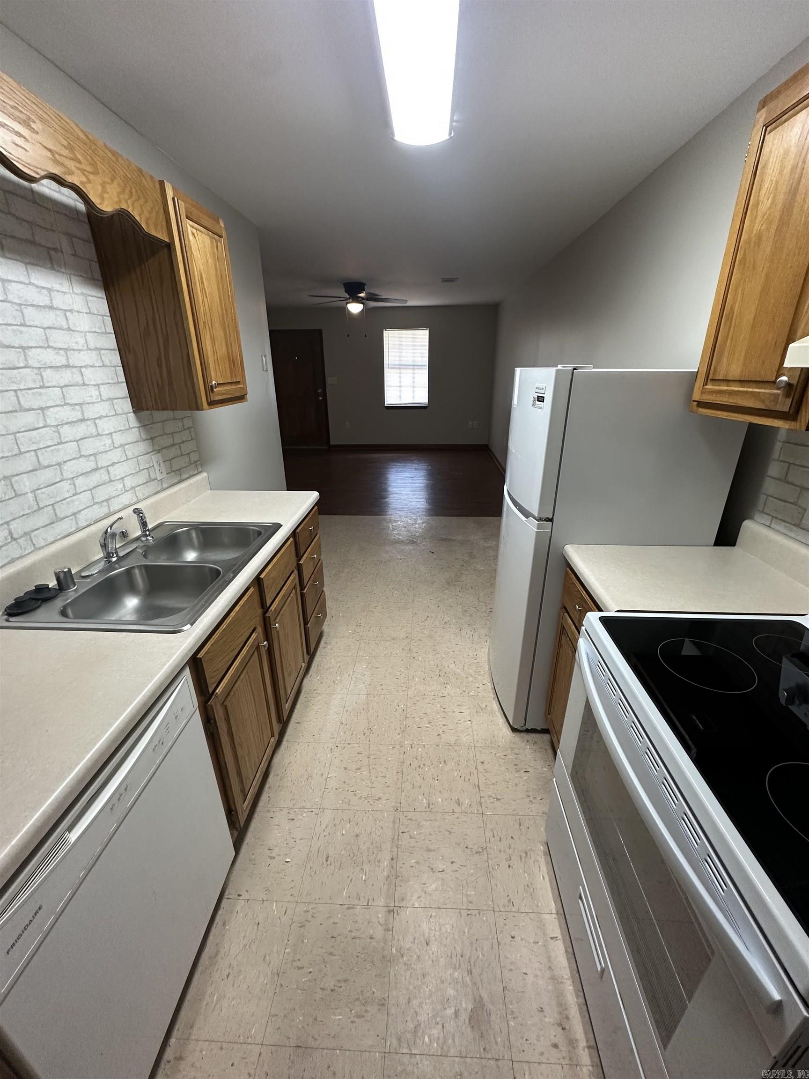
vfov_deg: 102.1
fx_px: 436
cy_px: 540
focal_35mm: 14
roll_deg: -0.2
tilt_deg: -20.7
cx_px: 404
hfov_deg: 85.7
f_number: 2.2
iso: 250
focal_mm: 2.22
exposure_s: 1/120
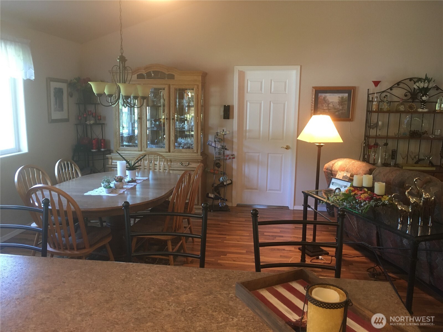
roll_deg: -1.3
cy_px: 166
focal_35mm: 29
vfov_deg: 48.2
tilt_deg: -9.9
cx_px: 222
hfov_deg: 61.7
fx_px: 371
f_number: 2.2
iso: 125
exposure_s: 1/30
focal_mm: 4.15
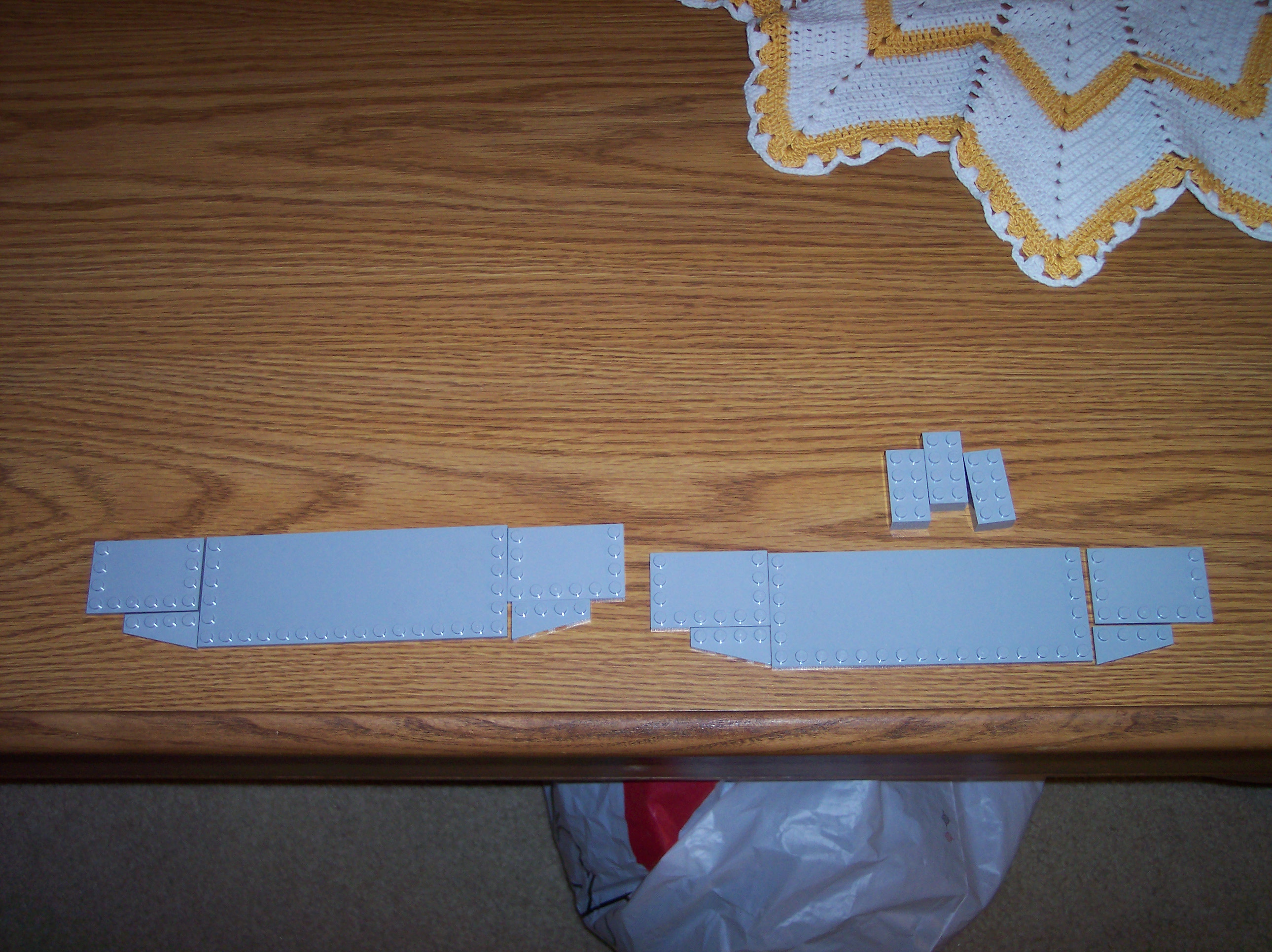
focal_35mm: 38
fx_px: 1396
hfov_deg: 49.0
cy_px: 476
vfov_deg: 37.7
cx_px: 636
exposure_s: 1/30
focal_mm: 8
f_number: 2.8
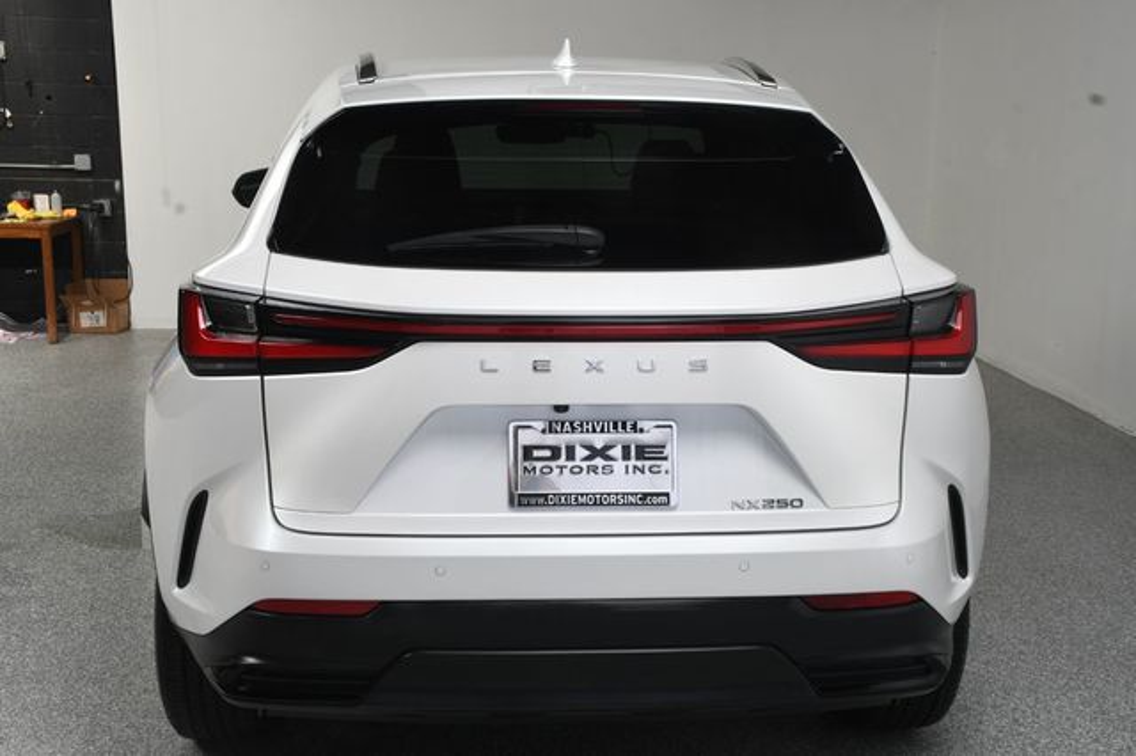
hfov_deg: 41.1
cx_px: 568
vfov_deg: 28.0
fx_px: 1514
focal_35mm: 48
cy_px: 378
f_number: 13
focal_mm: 32
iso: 100
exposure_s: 1/160
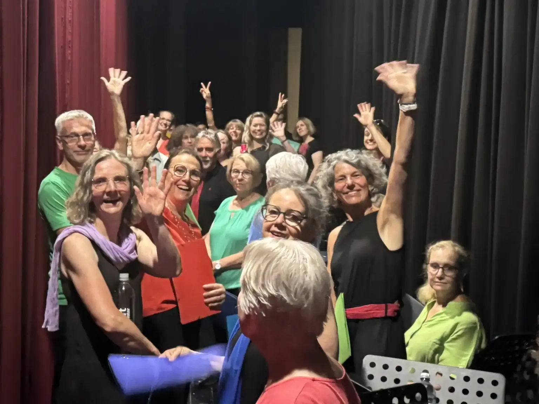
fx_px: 374
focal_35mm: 24
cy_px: 202
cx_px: 270
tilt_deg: +0.0
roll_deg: -1.0
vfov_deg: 56.8
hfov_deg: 71.6
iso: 1250
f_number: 1.78
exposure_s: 1/30
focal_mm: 6.76
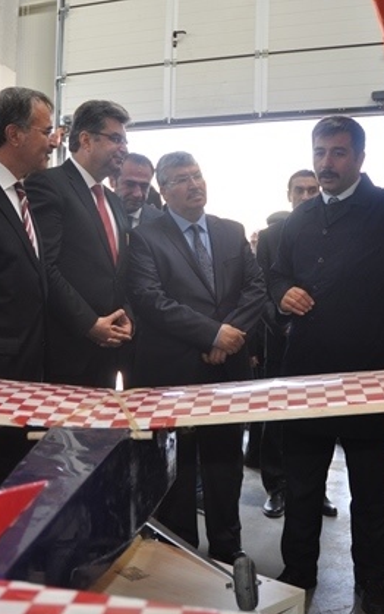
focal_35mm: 42
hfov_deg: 30.5
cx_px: 230
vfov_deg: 47.2
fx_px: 703
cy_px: 310
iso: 400
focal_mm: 18
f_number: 3.5
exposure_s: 1/125
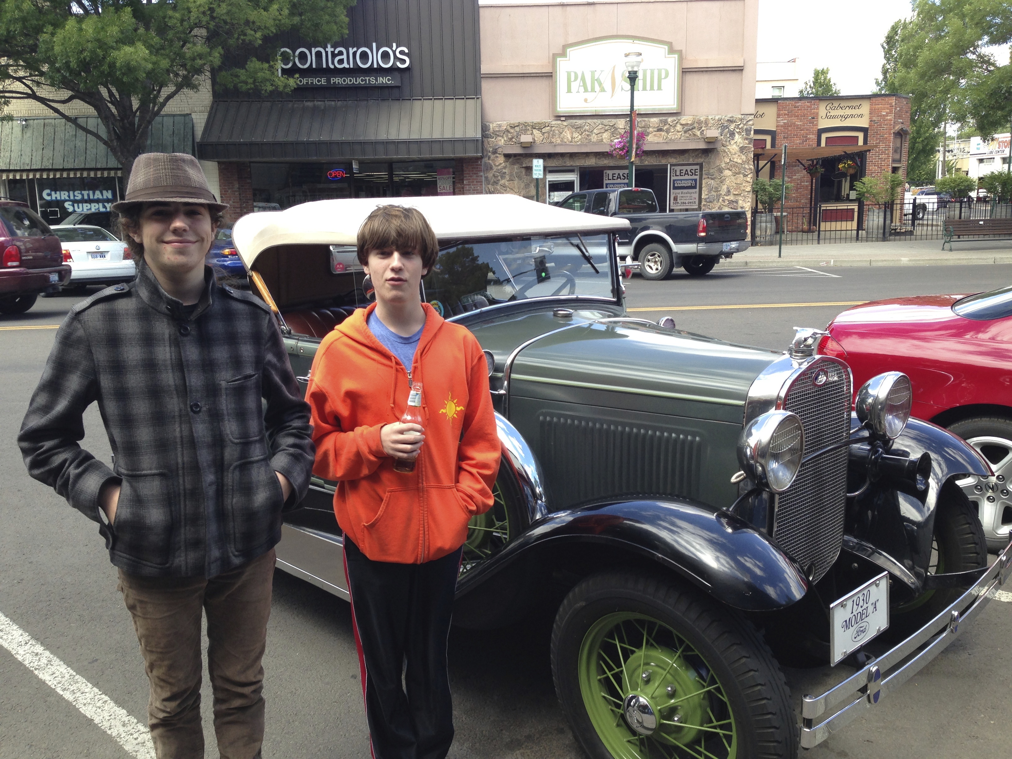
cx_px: 506
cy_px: 380
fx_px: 965
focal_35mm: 33
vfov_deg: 42.9
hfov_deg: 55.4
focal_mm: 4.13
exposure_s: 1/282
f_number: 2.4
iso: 50
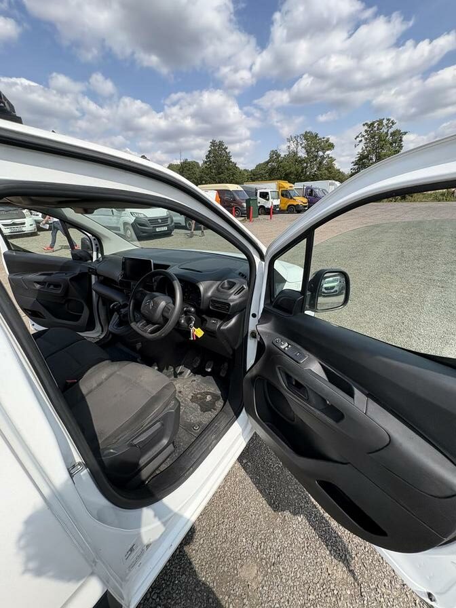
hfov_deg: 85.7
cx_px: 228
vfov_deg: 102.1
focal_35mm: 14
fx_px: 246
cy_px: 304
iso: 64
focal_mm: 2.22
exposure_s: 1/1078
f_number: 2.2
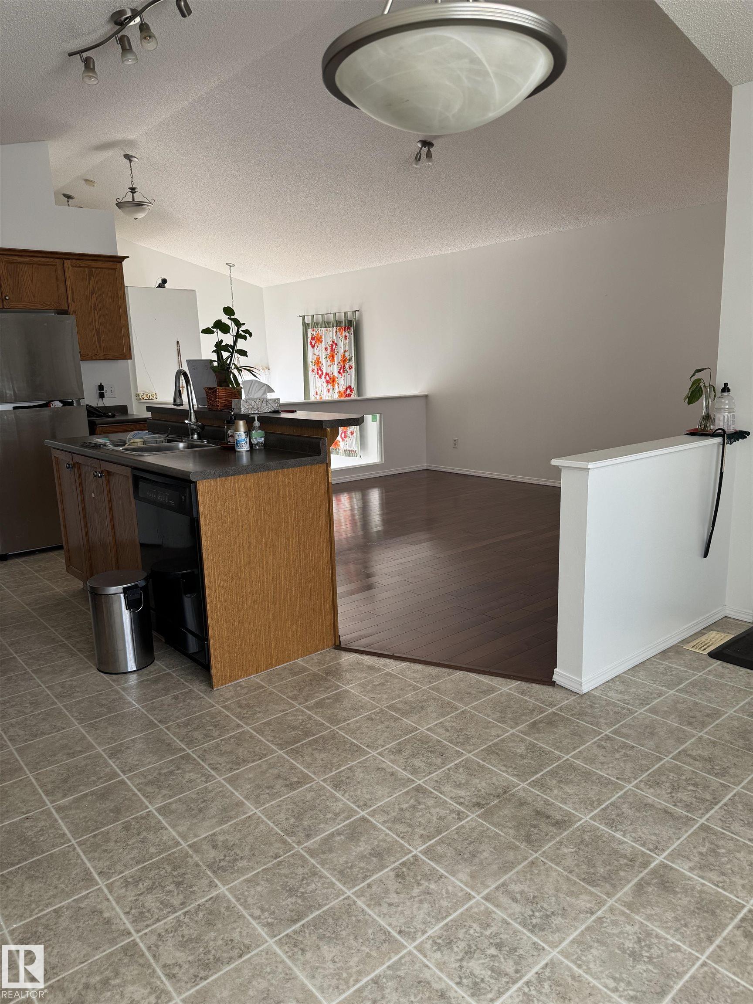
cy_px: 502
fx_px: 696
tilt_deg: -11.6
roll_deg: +3.8
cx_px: 376
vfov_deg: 71.6
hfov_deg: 56.8
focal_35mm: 24
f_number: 1.78
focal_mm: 6.76
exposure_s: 1/121
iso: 100
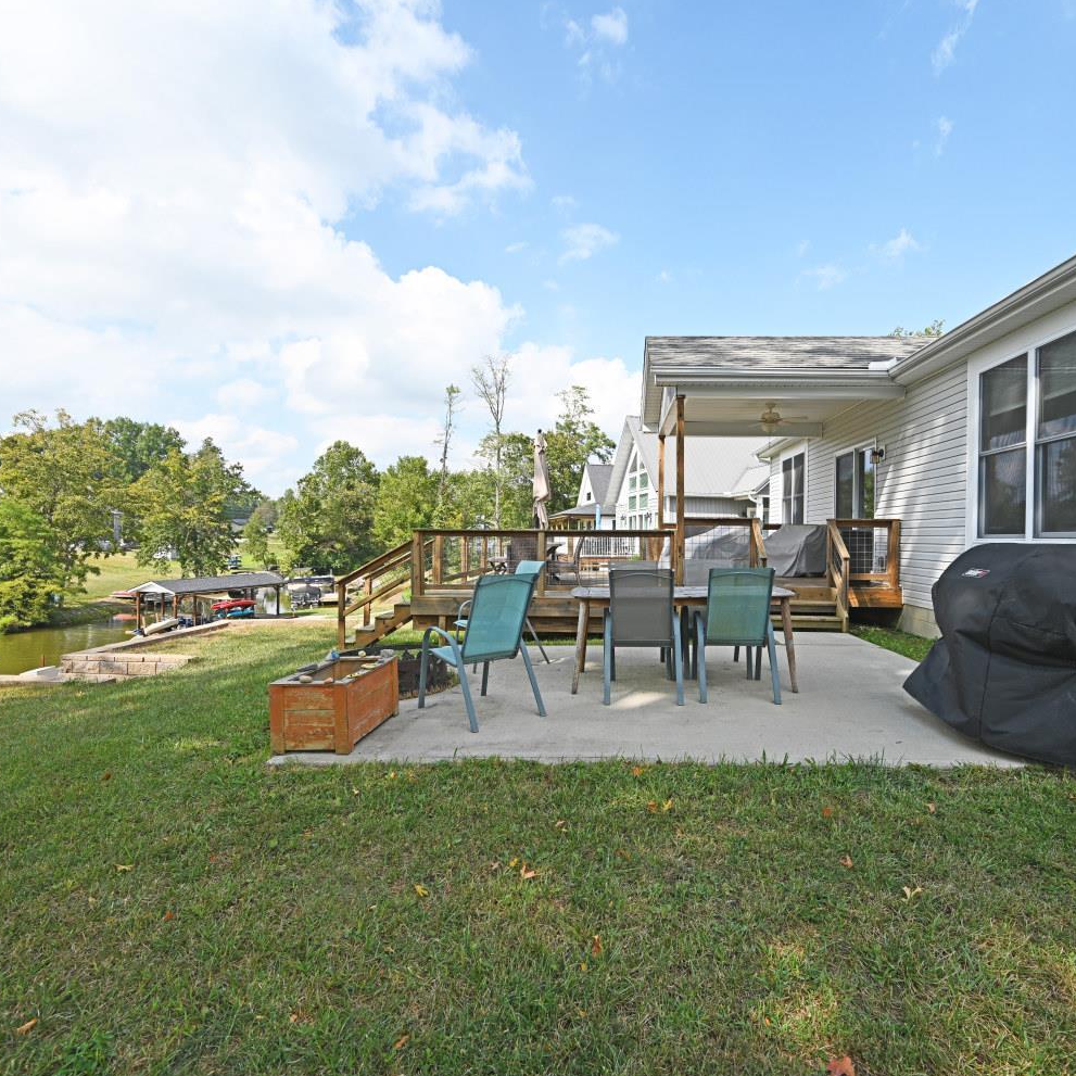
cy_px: 540
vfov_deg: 80.7
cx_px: 590
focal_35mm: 18
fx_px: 633
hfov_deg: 80.5
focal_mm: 14
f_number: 6.3
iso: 100
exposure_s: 1/320
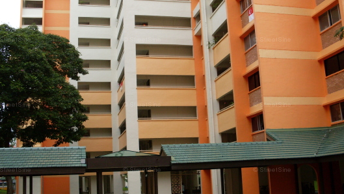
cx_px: 172
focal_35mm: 43
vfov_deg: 27.7
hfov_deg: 47.3
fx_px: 392
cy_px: 105
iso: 80
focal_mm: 6.3
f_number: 2.8
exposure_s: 1/180
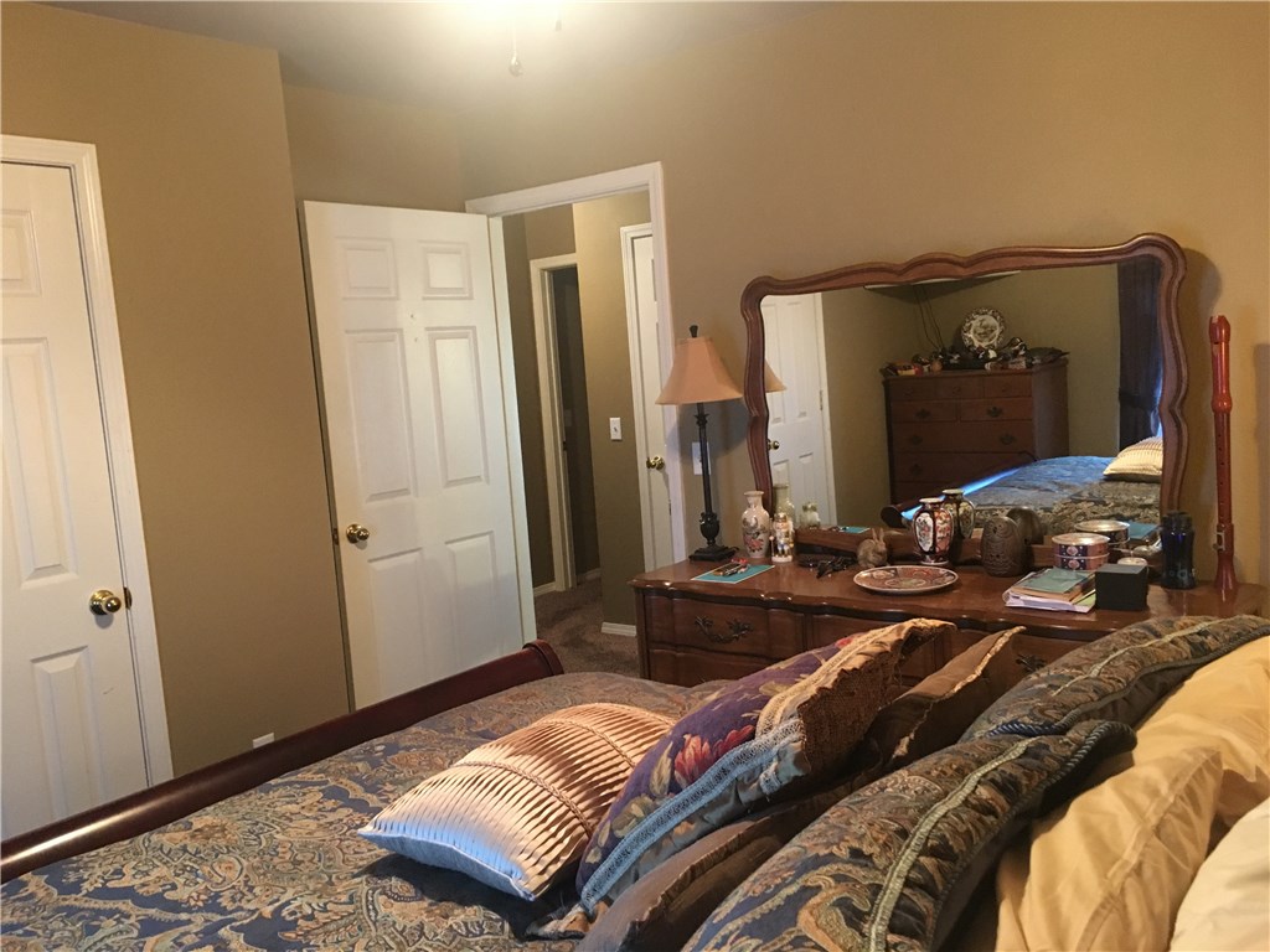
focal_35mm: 29
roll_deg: +3.4
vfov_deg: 48.2
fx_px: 1064
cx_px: 635
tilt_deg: -4.6
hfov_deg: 61.7
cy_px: 476
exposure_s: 1/15
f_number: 2.2
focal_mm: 4.15
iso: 200
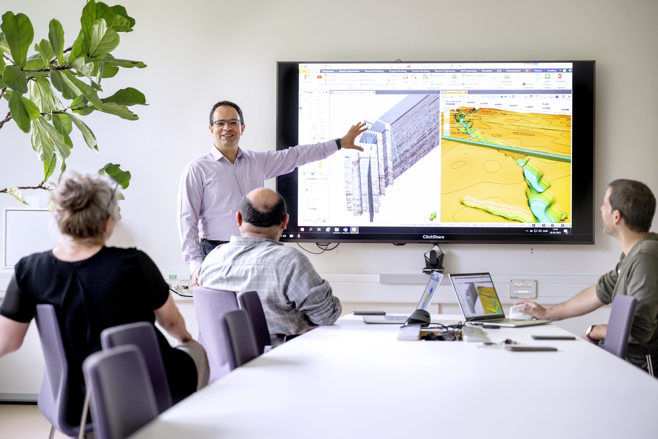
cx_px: 329
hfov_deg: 28.8
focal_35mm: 70
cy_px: 220
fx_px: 1279
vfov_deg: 19.5
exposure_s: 1/80
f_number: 2.8
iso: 1000
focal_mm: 70
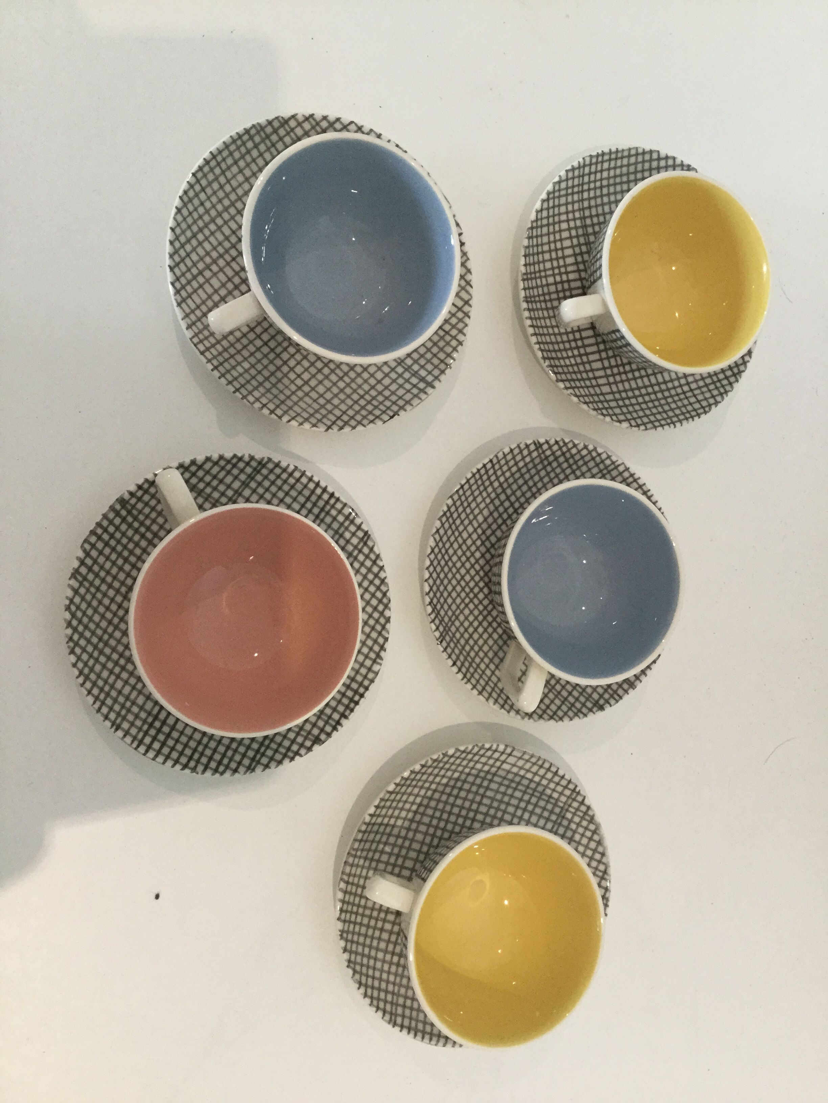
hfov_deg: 45.4
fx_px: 989
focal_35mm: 31
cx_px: 414
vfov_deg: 58.4
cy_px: 552
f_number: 2.4
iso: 125
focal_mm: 3.3
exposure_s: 1/33
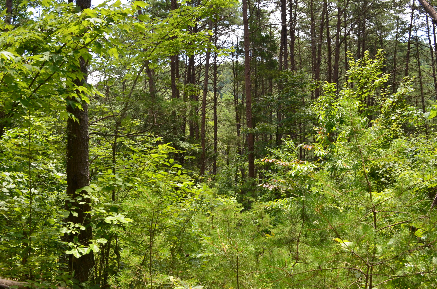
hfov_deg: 46.5
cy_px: 144
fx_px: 509
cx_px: 218
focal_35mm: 42
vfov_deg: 31.8
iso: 400
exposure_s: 1/125
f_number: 9
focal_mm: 28
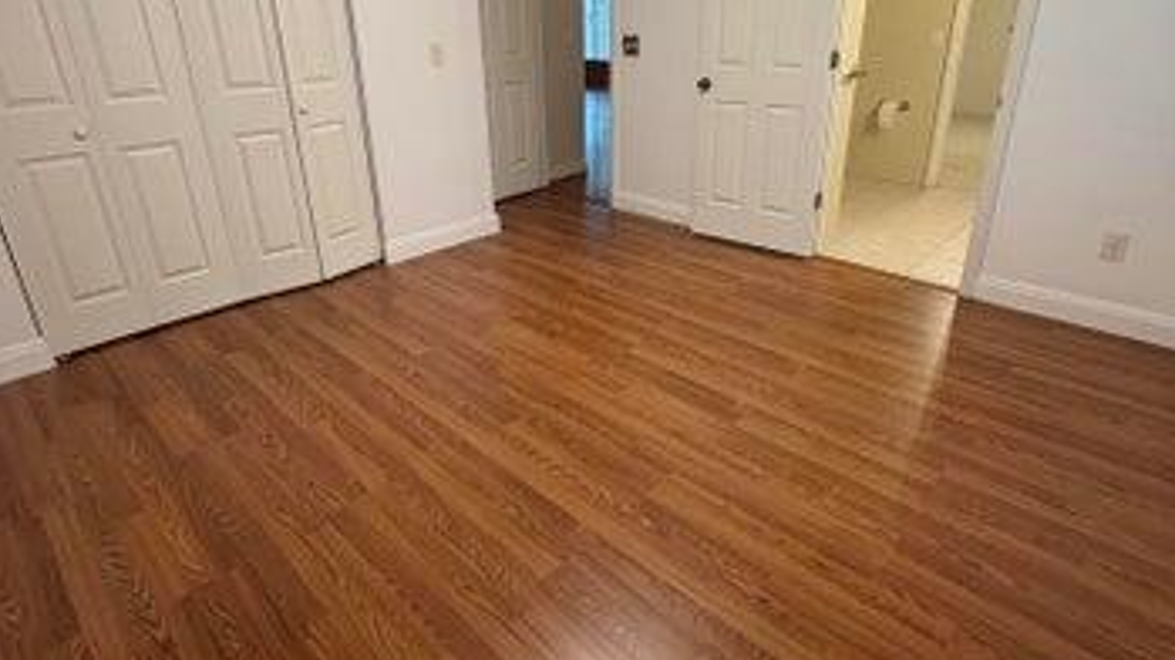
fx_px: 654
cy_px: 266
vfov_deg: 53.2
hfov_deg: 83.9
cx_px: 599
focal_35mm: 21
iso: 250
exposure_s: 1/60
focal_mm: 2.22
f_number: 2.2
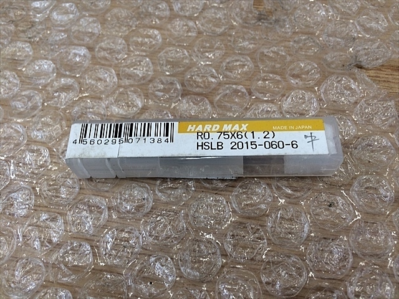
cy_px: 150
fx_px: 334
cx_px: 200
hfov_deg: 61.7
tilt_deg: -64.6
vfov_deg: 48.2
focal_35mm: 29
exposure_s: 1/30
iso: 32
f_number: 2.2
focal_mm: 4.15
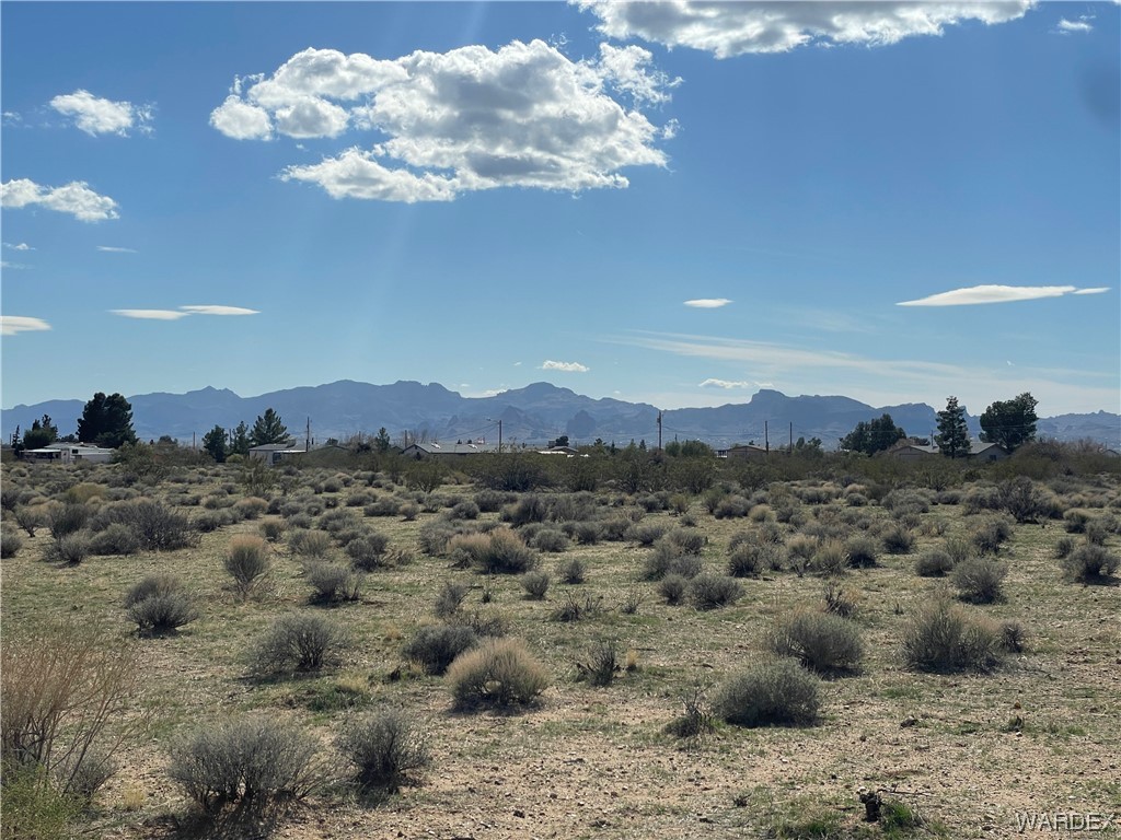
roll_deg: -0.6
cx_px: 560
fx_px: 1684
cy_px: 420
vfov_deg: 28.0
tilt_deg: +0.5
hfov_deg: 36.8
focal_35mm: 52
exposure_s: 1/5988
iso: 25
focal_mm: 6
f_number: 2
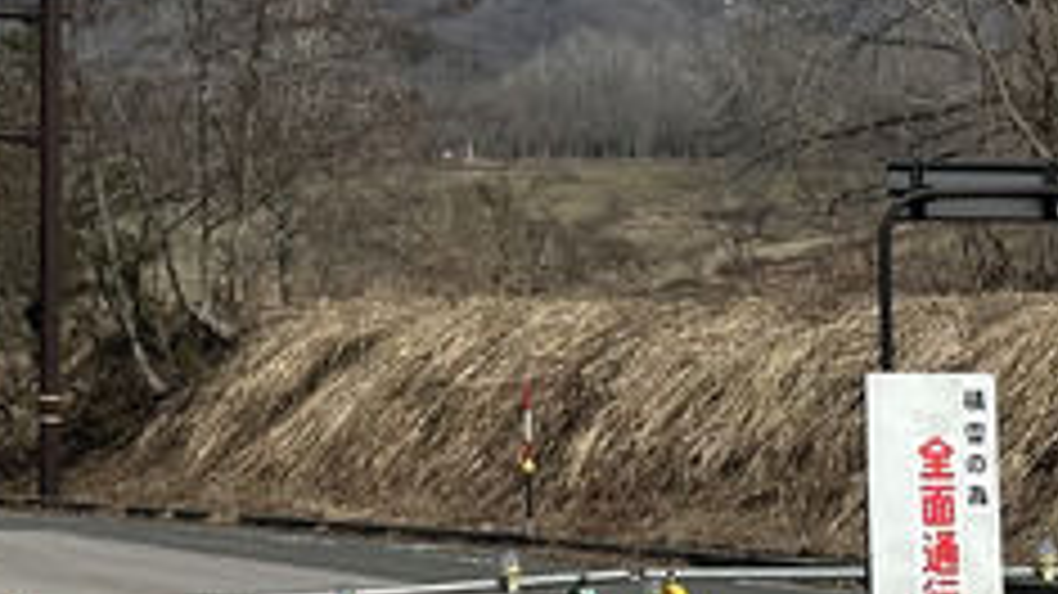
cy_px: -124
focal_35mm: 181
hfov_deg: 11.8
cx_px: 182
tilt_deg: +6.0
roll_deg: +0.0
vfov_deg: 6.7
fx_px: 5076
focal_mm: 6.86
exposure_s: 1/5000
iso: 64
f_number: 1.78
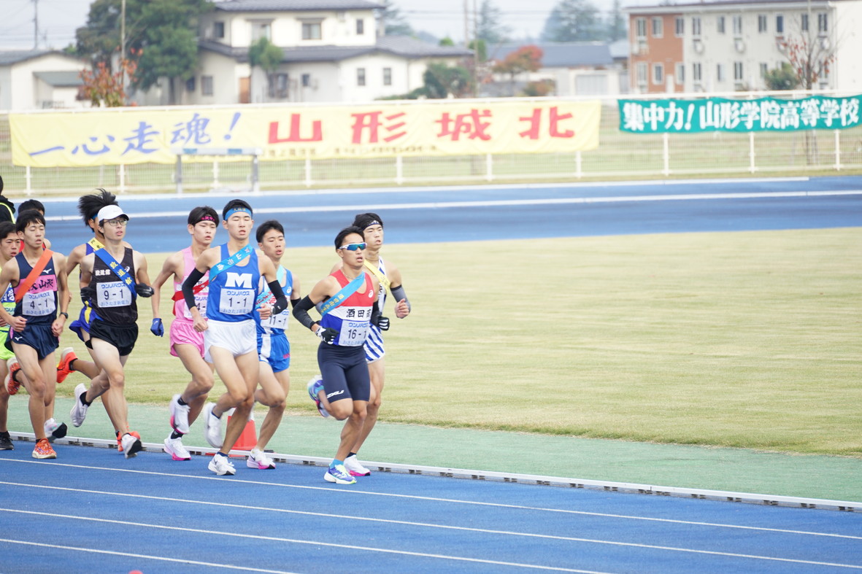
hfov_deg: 6.9
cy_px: 287
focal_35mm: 300
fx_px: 7182
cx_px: 431
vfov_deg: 4.6
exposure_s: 1/320
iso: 320
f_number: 6.3
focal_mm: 300
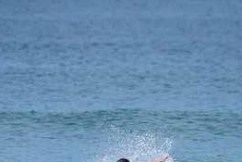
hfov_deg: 1.9
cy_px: 177
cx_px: 111
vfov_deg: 1.2
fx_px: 7439
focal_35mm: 1106
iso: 250
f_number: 6.3
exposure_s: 1/2500
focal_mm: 500
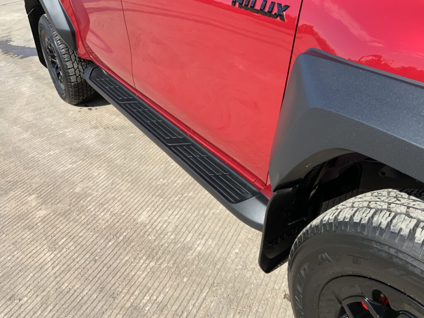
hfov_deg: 61.7
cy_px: 159
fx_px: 355
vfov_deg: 48.2
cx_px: 212
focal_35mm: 29
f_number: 1.8
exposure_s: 1/1490
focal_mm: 3
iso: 16
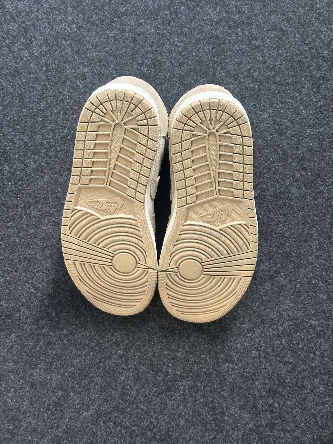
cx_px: 166
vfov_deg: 39.7
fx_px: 616
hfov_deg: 30.3
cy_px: 222
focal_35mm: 48
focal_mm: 6.86
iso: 500
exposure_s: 1/33
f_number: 1.78
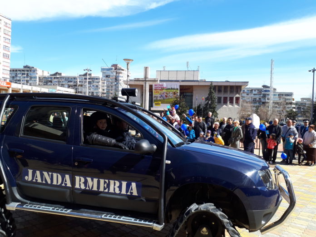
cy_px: 118
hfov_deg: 65.3
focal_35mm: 27
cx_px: 158
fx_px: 246
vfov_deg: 51.4
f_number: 1.9
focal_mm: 3.6
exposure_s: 1/669
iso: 40
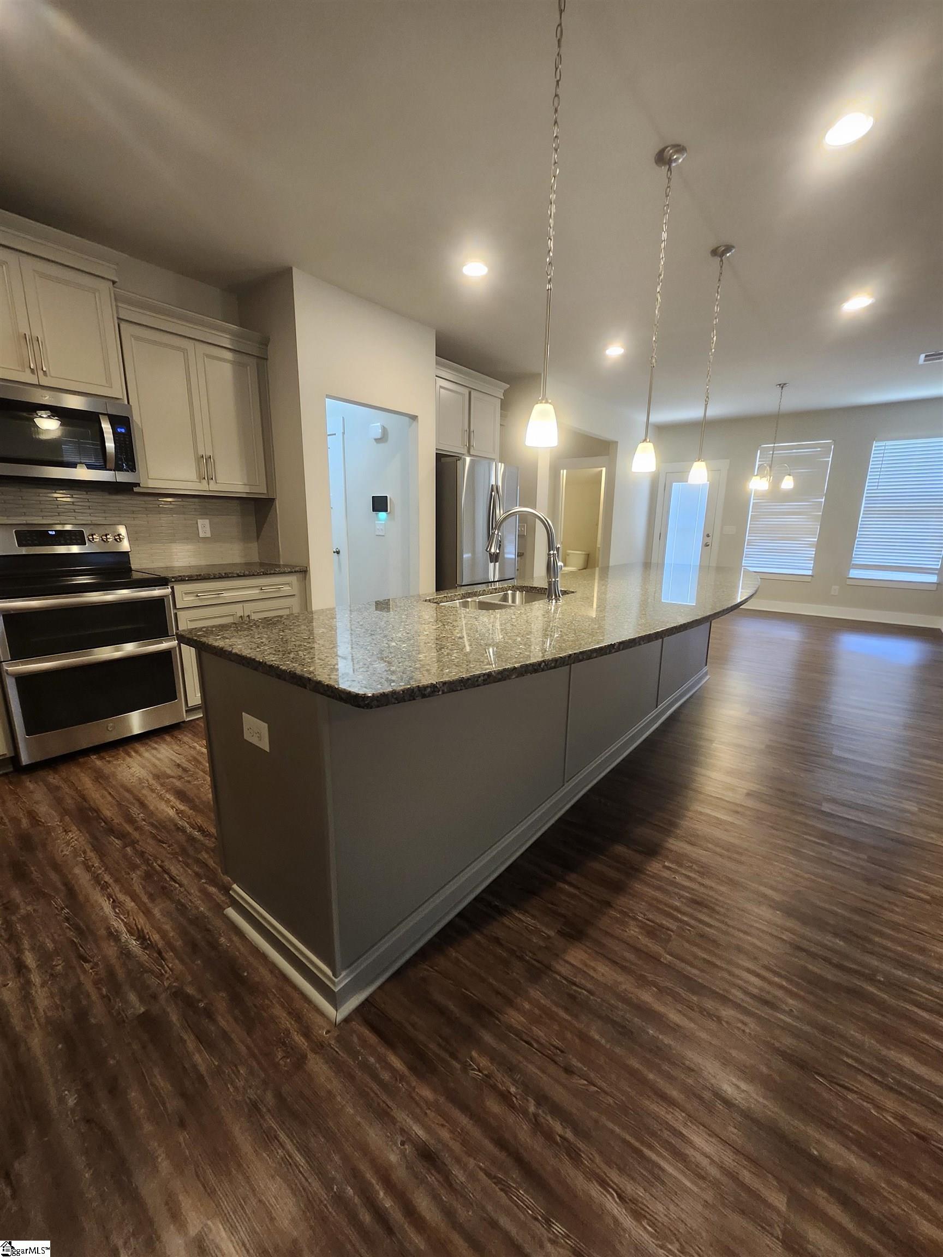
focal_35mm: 13
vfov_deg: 106.2
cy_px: 628
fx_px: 472
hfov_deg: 89.9
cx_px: 472
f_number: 2.2
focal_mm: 1.74
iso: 320
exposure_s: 1/40
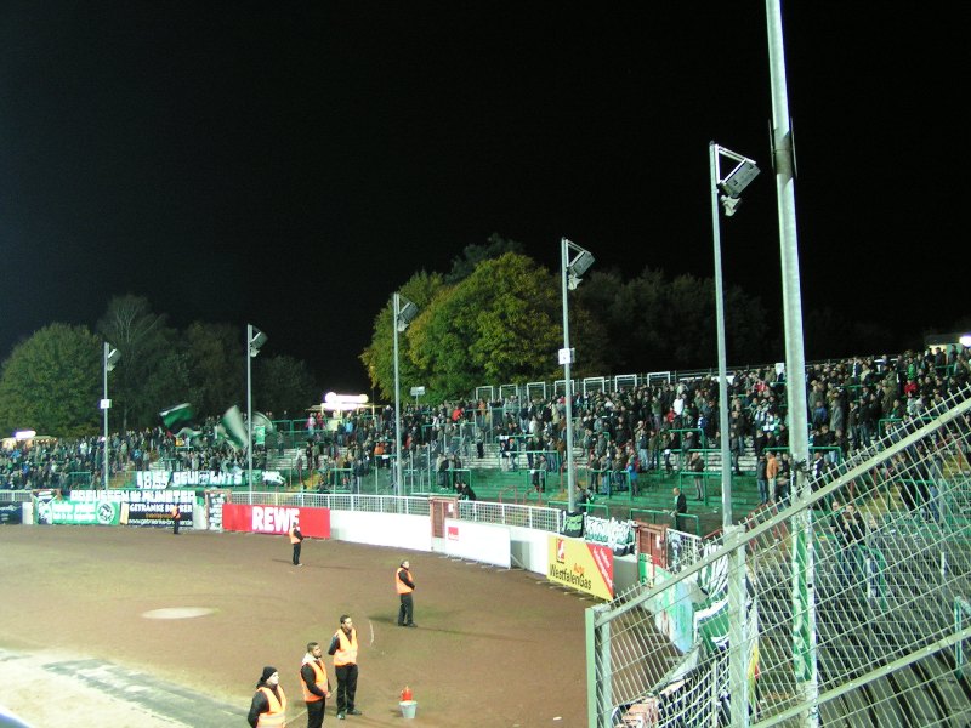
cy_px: 364
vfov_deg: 37.7
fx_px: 1066
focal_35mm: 38
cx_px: 486
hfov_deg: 49.0
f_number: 2.8
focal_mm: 5.8
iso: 200
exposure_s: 1/6
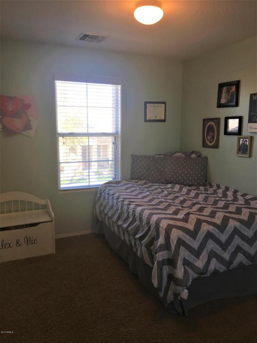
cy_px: 172
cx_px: 128
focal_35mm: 29
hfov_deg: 48.2
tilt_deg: -8.7
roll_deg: -0.5
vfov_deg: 61.7
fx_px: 287
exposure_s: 1/48
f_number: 2.2
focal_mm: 4.15
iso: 25
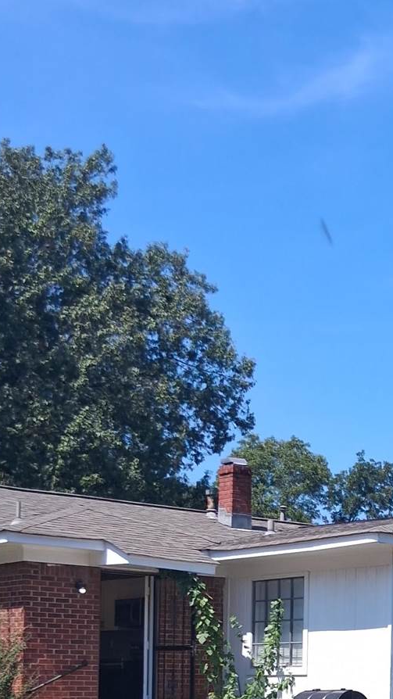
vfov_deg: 27.6
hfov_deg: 15.9
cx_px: 477
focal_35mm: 73
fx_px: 1352
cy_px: 662
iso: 25
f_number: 1.8
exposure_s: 1/428
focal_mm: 3.98
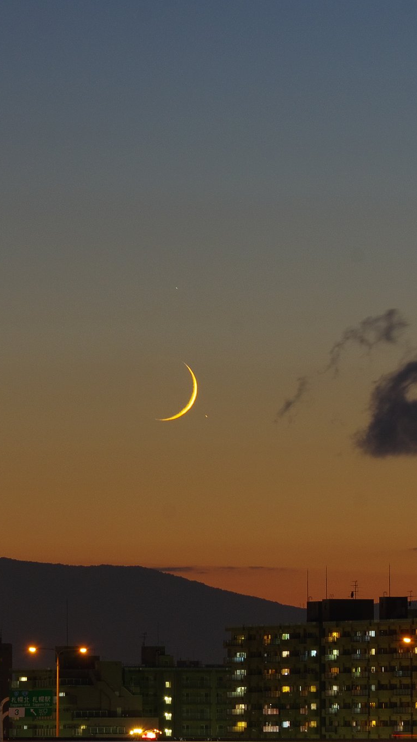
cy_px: 371
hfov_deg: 4.2
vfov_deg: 7.4
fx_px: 5724
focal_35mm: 291
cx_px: 65
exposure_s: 3
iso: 400
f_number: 9
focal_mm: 123
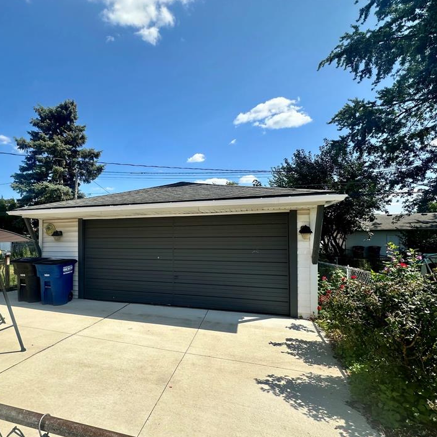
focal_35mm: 18
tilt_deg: +0.7
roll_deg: +0.0
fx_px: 257
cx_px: 163
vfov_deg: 80.6
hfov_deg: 79.2
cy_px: 235
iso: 40
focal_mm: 2.22
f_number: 2.2
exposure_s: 1/1618
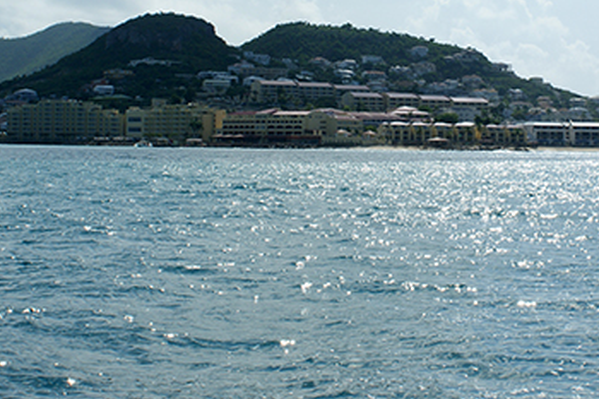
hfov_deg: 22.4
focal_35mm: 90
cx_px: 447
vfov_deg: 15.1
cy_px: 63
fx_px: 1497
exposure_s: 1/250
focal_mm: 30
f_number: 13
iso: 100
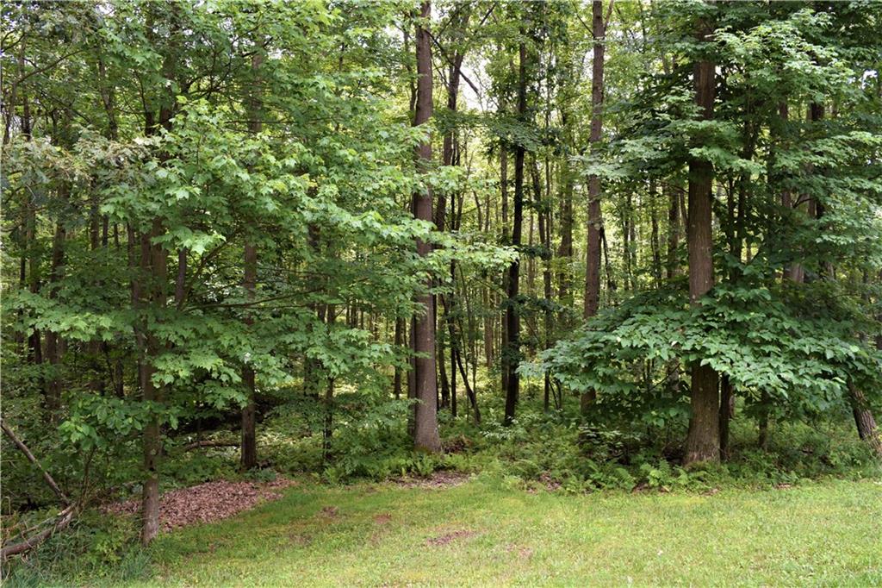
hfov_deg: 67.4
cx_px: 441
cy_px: 294
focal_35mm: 27
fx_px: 661
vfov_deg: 47.9
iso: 400
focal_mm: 18
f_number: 5.6
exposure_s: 1/125
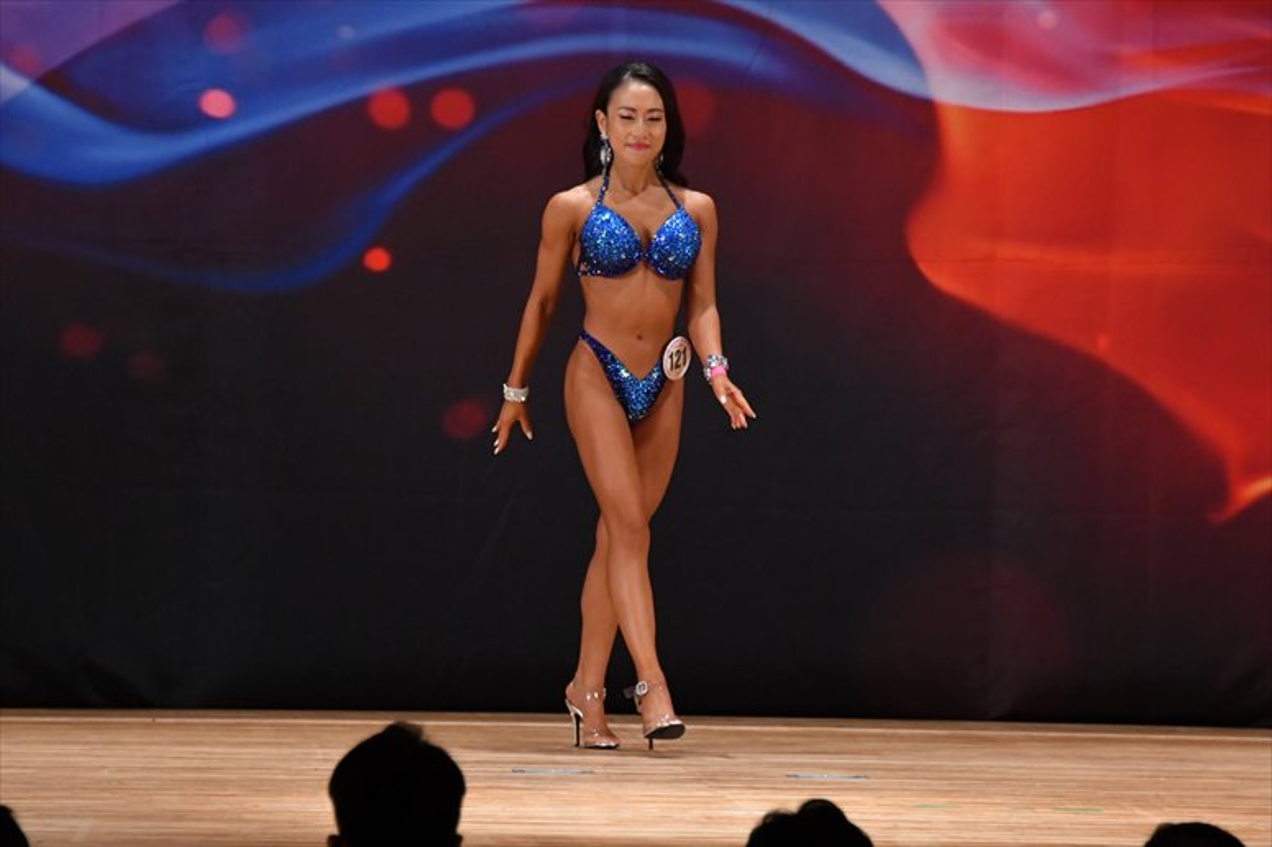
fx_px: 10065
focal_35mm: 285
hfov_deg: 7.2
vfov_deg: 4.8
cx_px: 636
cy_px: 424
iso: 3200
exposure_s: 1/400
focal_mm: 190
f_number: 5.6
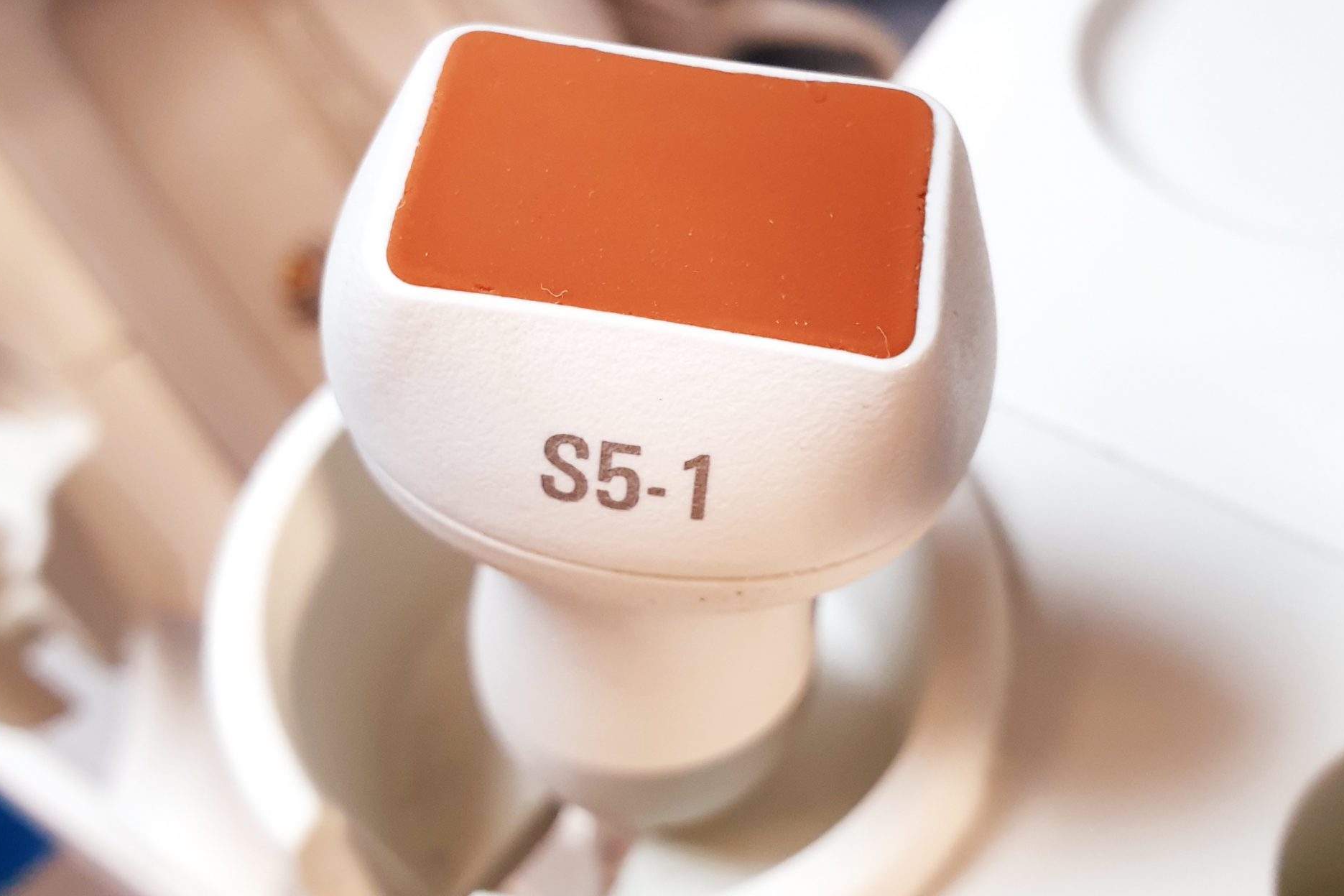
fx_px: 1381
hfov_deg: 51.9
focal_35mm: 37
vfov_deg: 35.6
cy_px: 298
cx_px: 669
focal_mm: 4.3
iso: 250
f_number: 2.4
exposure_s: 1/50
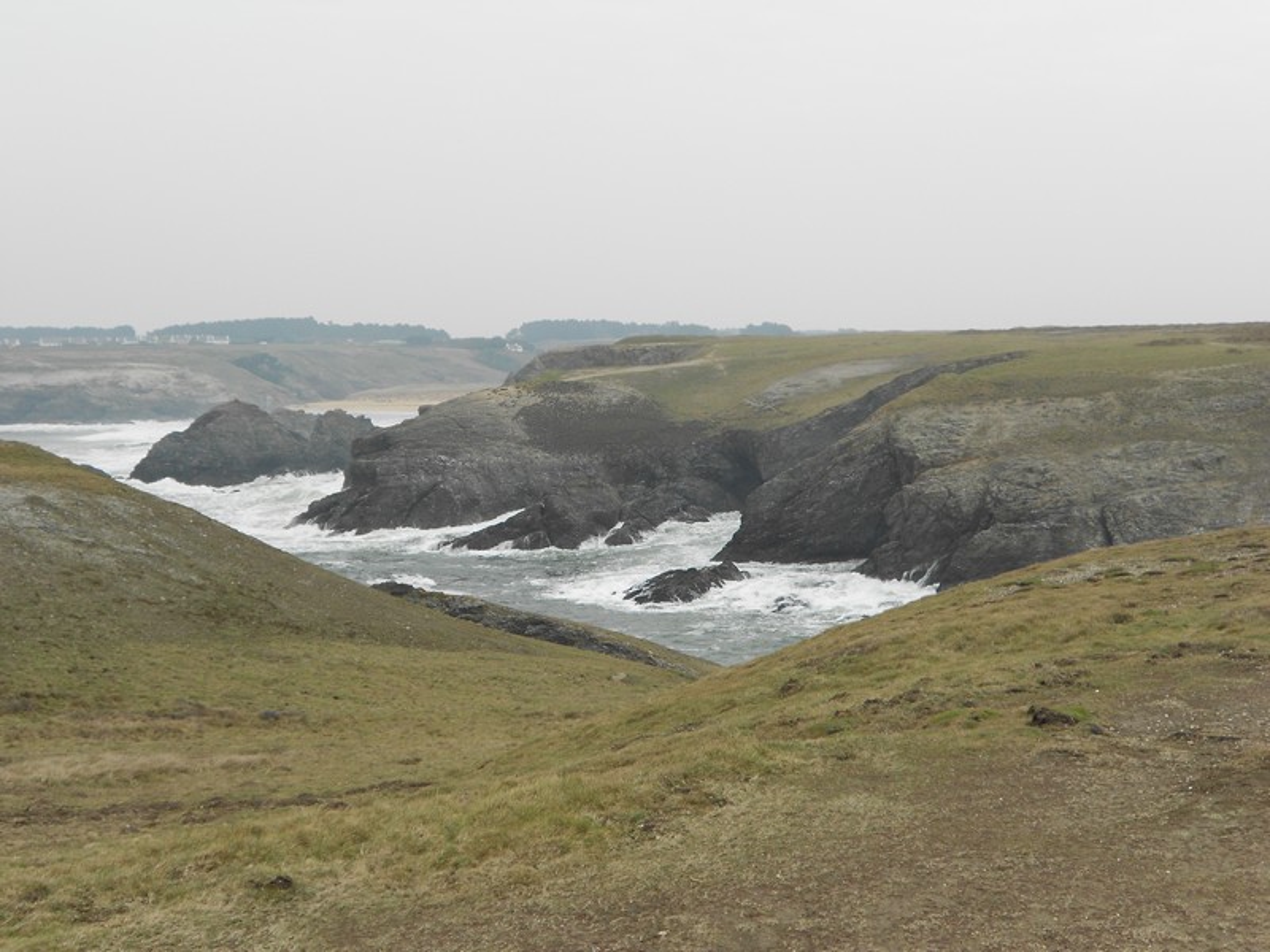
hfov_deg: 38.9
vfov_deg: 29.7
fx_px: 1798
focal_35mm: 49
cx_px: 635
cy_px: 476
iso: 80
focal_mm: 9
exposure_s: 1/200
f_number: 4.5
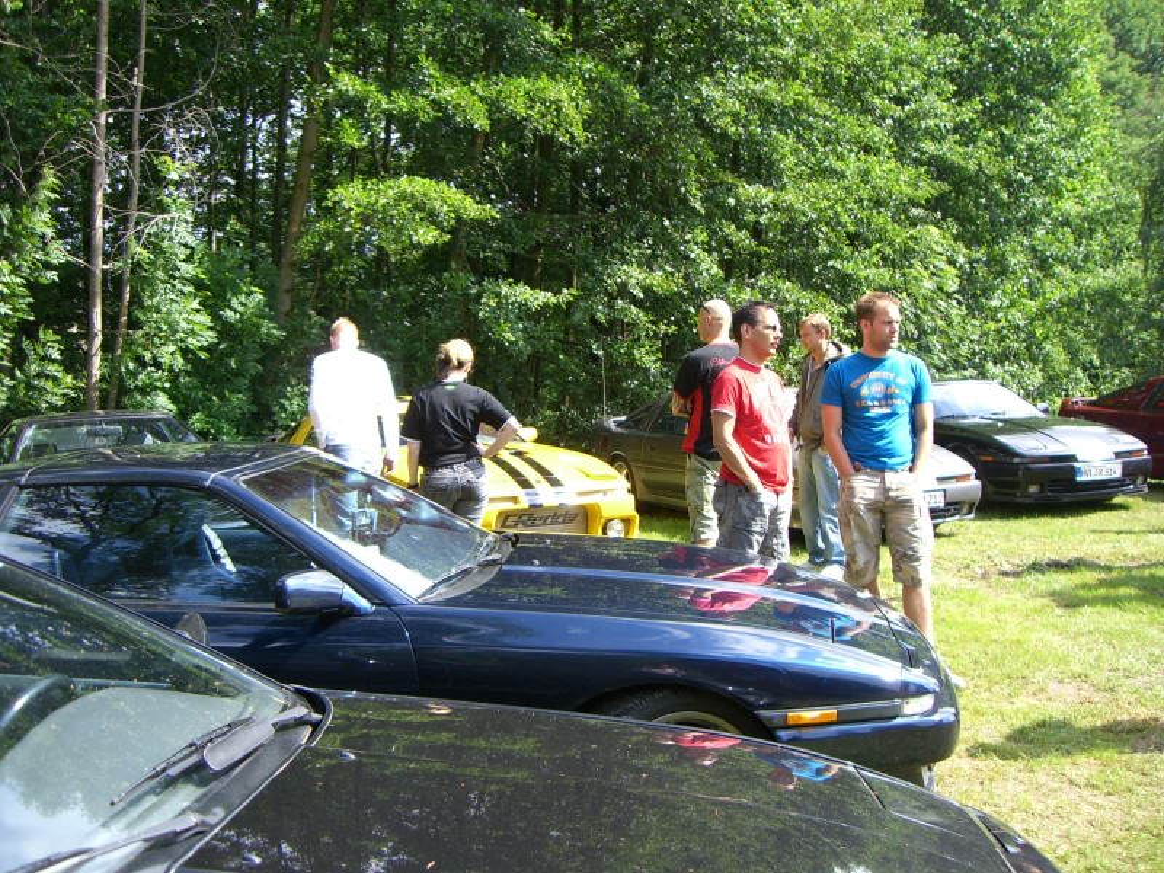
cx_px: 582
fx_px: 1278
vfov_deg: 37.7
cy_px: 436
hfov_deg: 49.0
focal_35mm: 38
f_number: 2.7
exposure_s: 1/250
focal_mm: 6.2
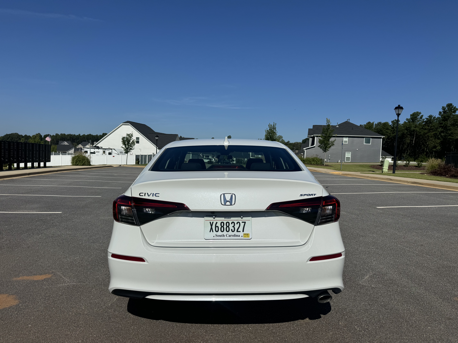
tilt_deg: -2.7
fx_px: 318
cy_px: 172
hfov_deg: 71.6
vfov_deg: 56.8
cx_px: 229
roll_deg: -3.2
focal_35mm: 24
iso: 80
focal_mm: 6.76
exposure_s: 1/15152
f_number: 1.78
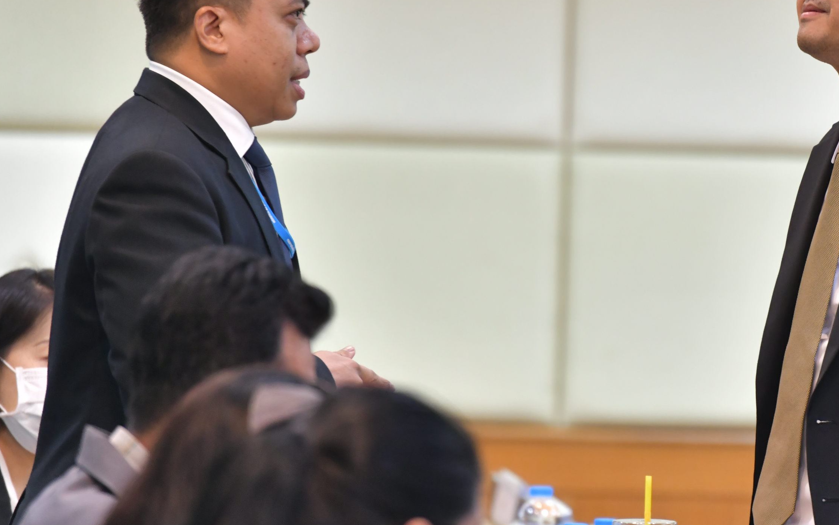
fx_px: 8598
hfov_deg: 5.6
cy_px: 170
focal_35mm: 376
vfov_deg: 3.5
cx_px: 697
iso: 1600
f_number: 2.8
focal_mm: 200
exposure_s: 1/125
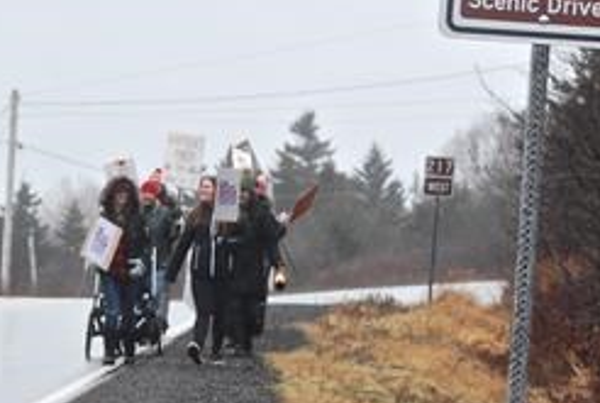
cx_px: 112
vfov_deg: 3.9
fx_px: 5944
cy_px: 270
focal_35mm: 356
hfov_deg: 5.8
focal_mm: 90
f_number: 6.3
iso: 320
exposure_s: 1/250
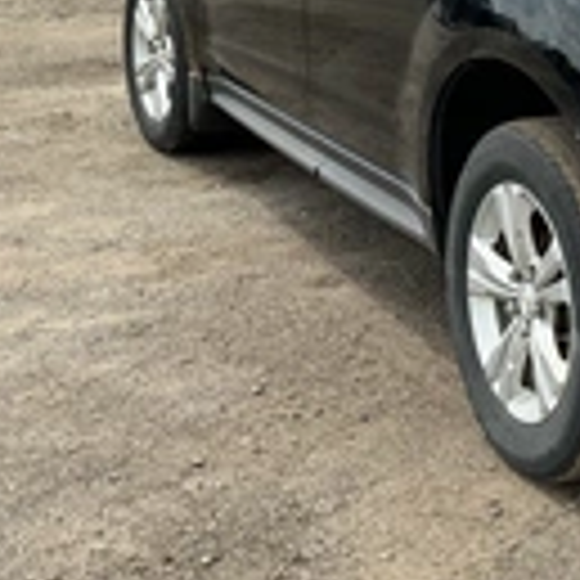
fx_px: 1460
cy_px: 18
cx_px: 791
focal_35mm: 77
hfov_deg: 20.2
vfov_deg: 21.8
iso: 25
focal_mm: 3
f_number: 1.8
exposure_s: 1/1377
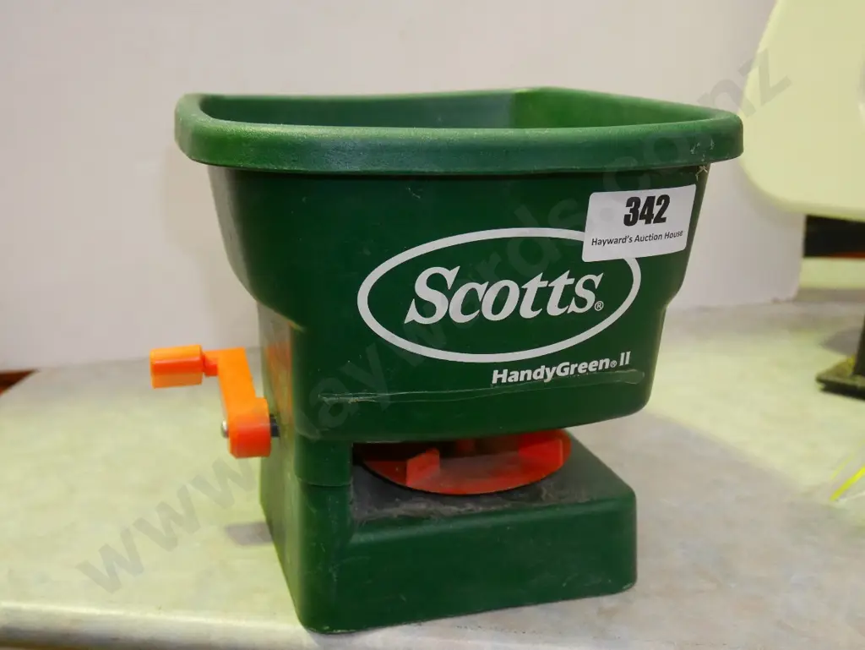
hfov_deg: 42.9
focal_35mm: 44
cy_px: 325
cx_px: 432
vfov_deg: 32.9
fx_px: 1100
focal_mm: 22
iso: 3200
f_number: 4.9
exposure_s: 1/125
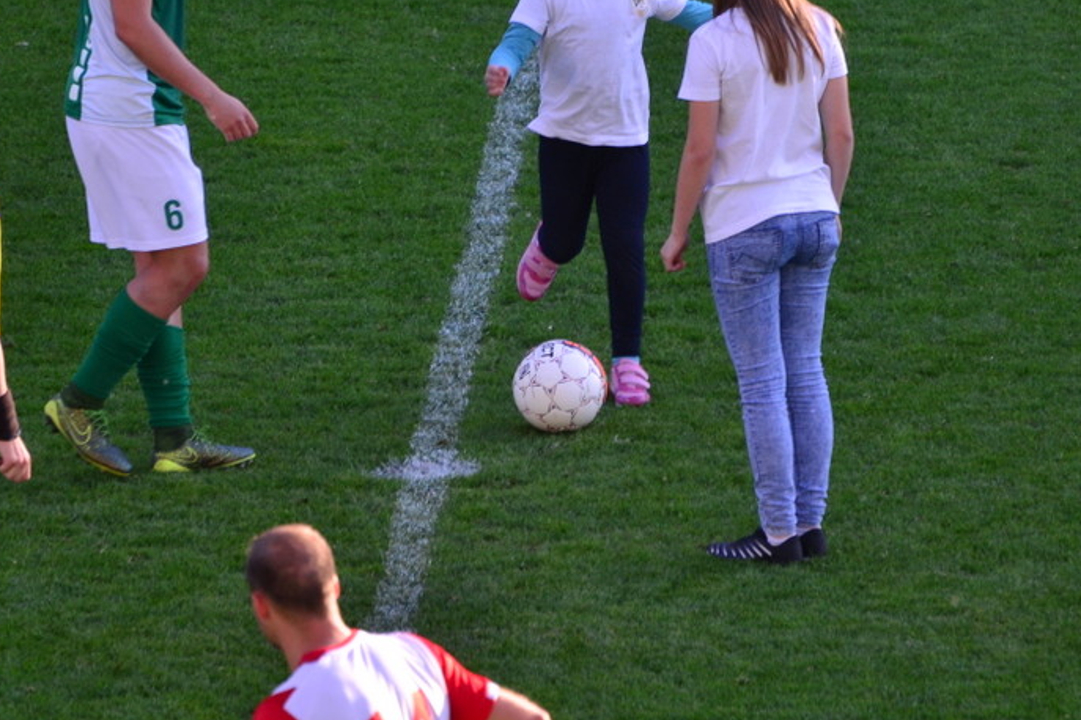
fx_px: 23570
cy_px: 167
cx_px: 467
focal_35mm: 785
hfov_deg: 2.6
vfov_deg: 1.8
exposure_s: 1/400
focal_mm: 300
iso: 400
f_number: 5.6
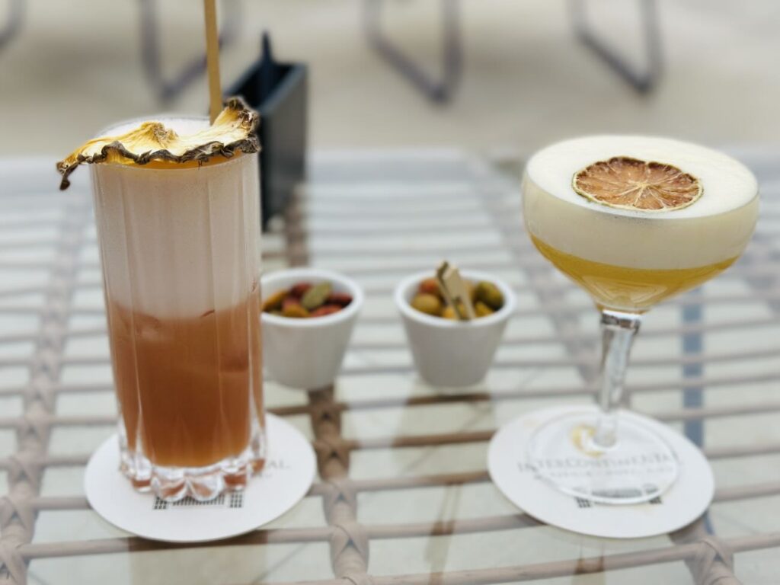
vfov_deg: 30.3
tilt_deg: -27.3
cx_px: 390
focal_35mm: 48
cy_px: 292
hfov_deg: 39.7
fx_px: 1082
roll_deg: -0.2
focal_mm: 6.86
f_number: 1.78
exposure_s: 1/919
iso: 80
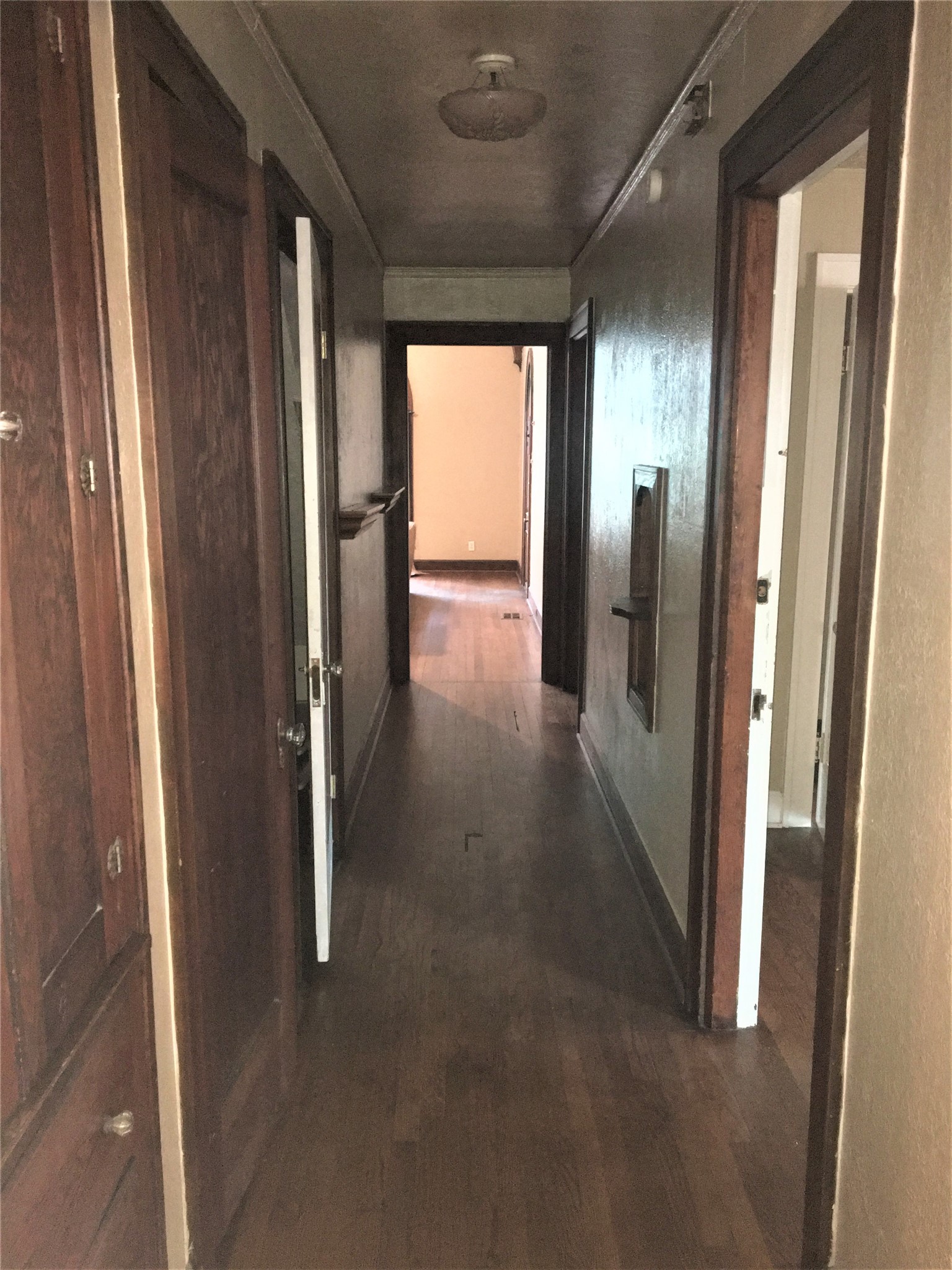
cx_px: 476
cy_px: 635
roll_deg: +0.3
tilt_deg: -9.8
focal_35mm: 29
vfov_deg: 61.7
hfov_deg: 48.2
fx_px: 1063
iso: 320
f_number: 2.2
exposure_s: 1/16
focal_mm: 4.15
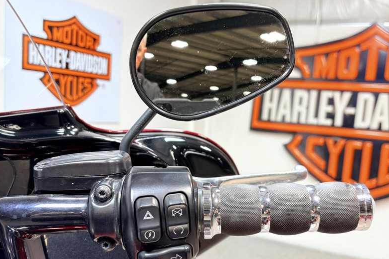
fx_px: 400
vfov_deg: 35.8
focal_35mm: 37
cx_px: 205
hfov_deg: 51.9
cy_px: 158
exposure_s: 1/120
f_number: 1.6
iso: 100
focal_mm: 5.96
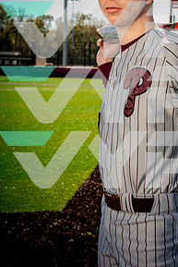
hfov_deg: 20.2
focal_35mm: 67
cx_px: 136
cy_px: 95
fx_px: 496
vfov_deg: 29.9
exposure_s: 1/250
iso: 250
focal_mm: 43
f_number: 7.1
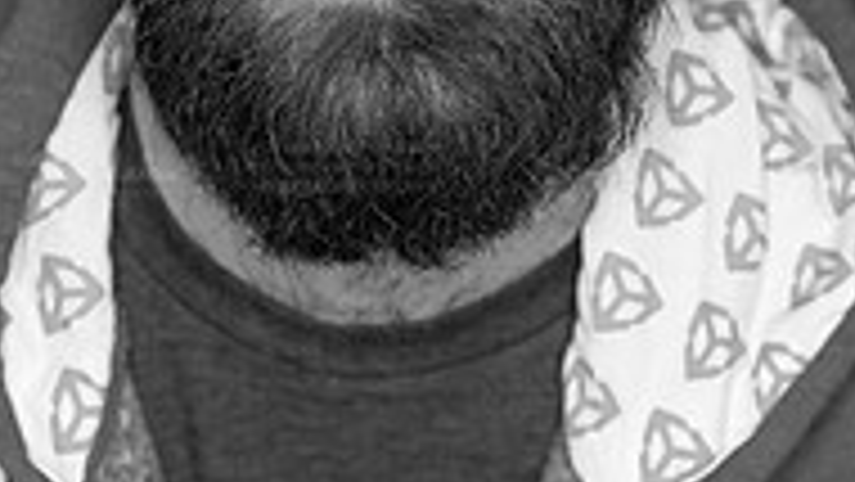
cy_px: 99
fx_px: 4785
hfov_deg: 10.2
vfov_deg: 5.8
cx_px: 369
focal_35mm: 211
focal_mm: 85
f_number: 3.5
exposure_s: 1/250
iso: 2000
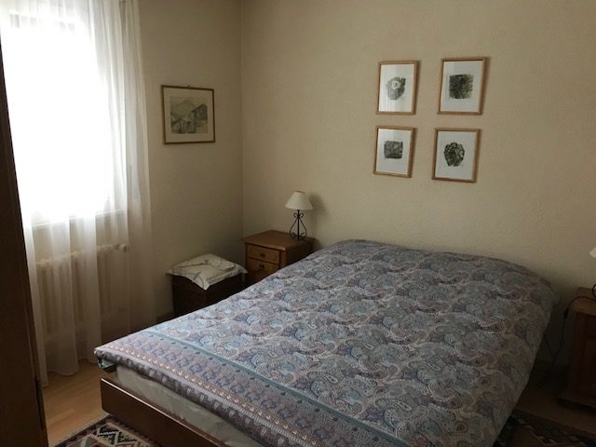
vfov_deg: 49.7
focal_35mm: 28
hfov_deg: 63.4
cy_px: 224
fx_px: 482
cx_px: 298
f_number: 1.8
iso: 100
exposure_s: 1/17
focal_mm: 3.99
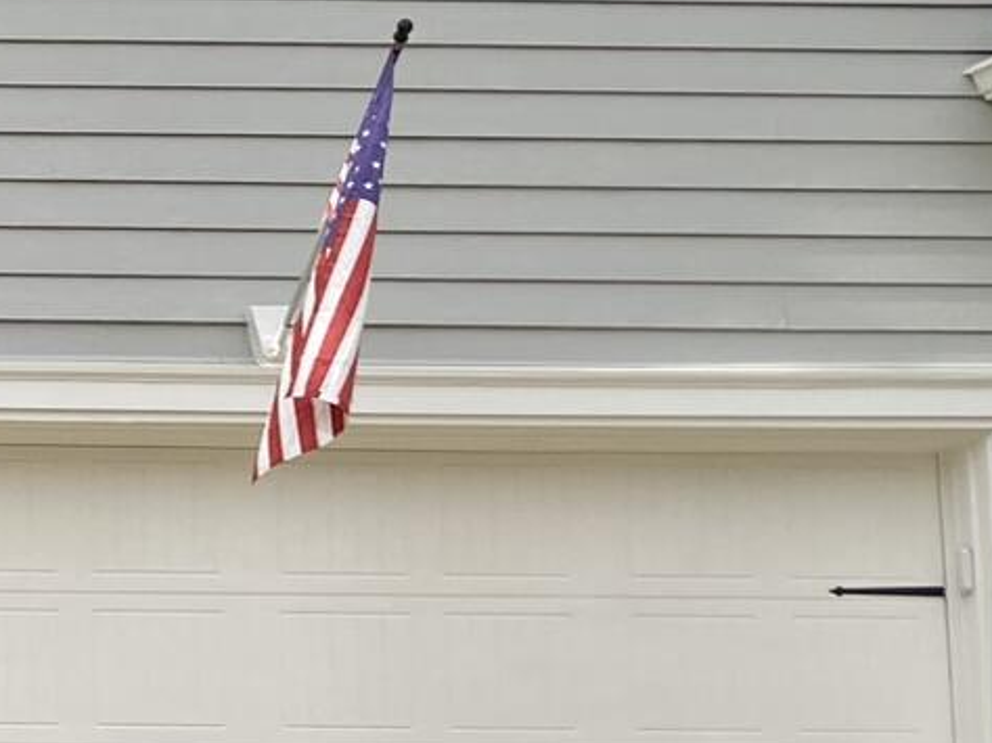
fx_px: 3466
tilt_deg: +6.9
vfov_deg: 12.2
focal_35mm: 121
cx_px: -661
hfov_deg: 14.7
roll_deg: -0.6
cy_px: 435
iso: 20
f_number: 1.8
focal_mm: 3.99
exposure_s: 1/1473
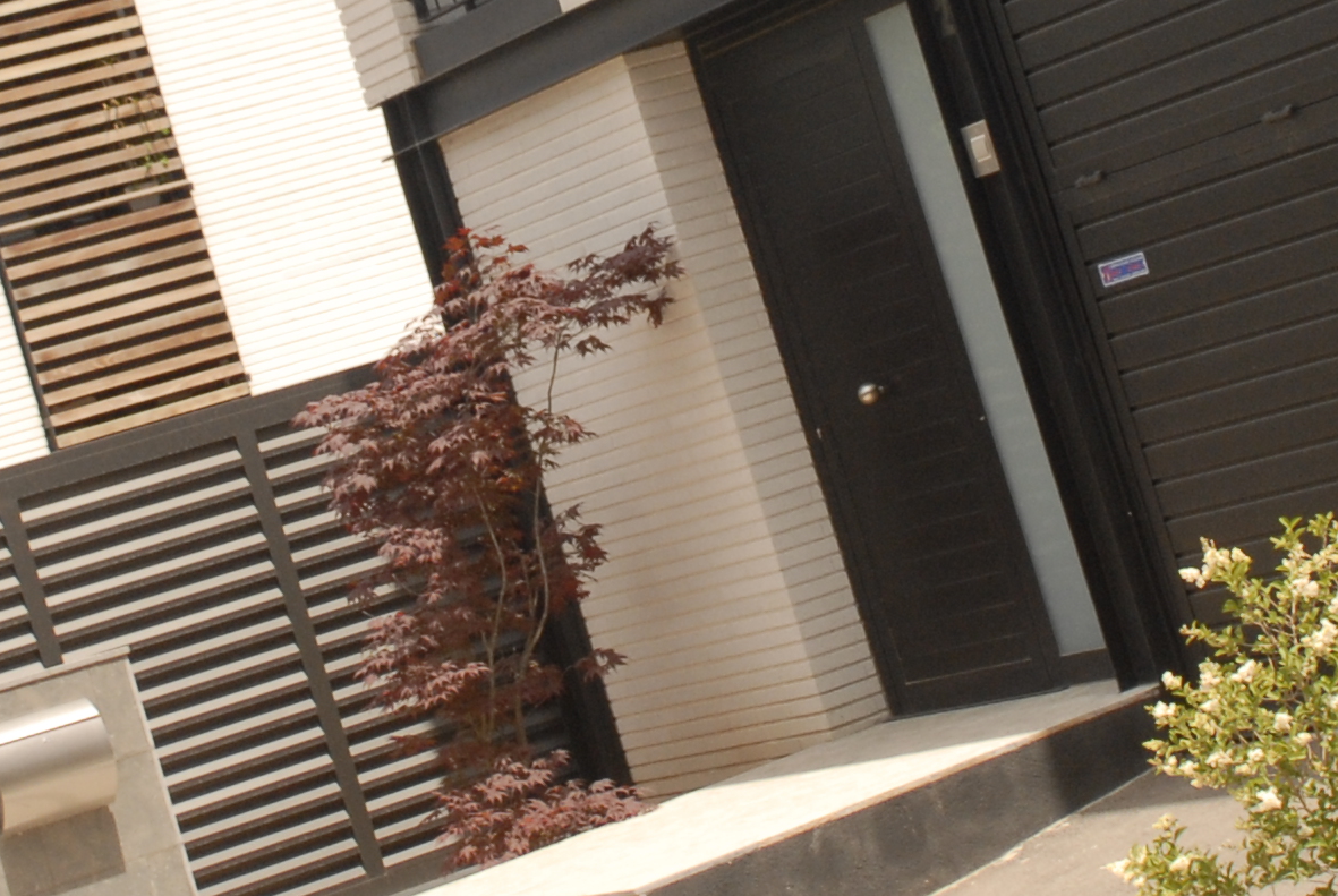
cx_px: 527
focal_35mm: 118
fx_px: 4392
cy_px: -116
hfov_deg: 17.3
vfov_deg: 11.5
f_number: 6.3
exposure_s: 1/500
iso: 320
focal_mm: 24
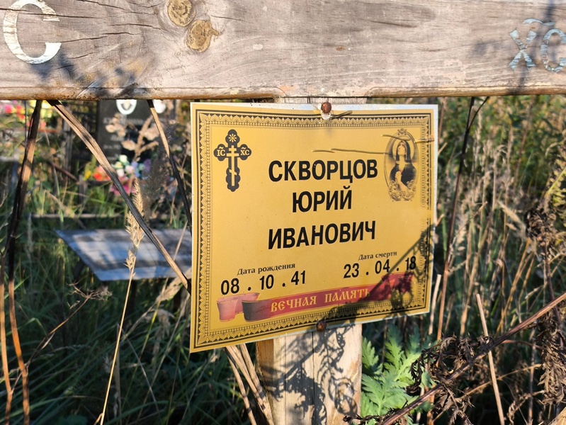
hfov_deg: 38.2
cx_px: 283
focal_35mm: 50
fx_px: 818
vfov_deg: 29.1
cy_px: 212
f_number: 1.7
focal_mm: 4.71
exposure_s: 1/396
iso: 50
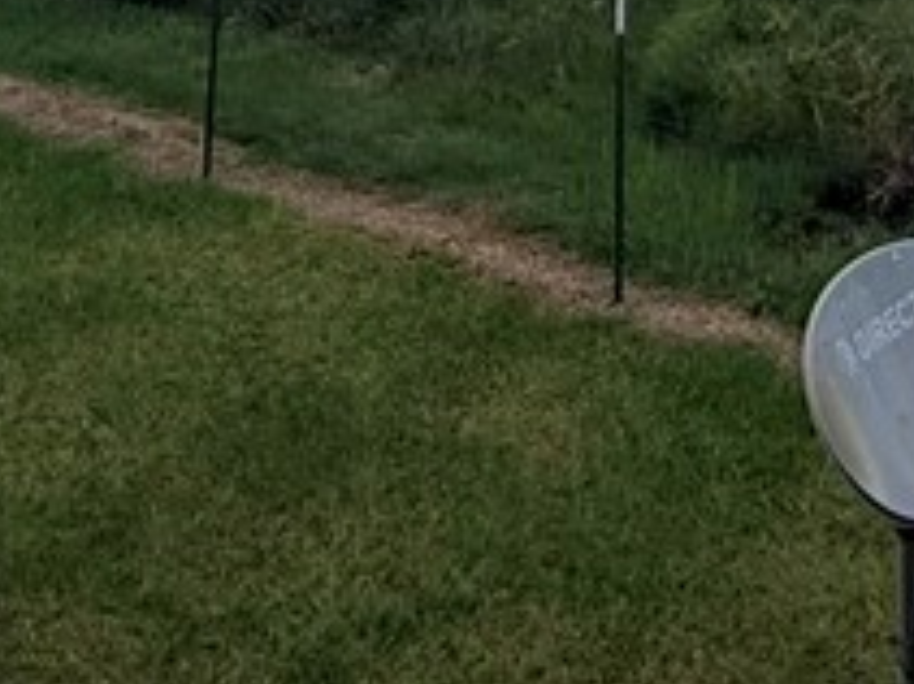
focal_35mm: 68
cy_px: -831
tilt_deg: +11.0
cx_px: 979
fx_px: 1794
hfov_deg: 26.5
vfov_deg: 15.3
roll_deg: +3.0
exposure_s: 1/5155
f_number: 2.2
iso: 50
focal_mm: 2.22
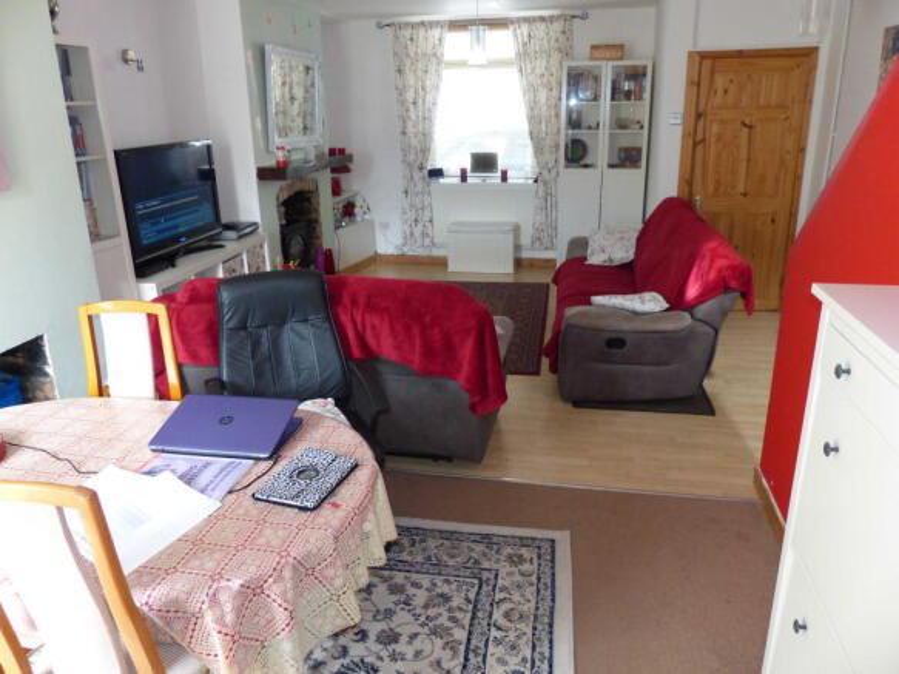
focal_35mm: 25
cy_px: 337
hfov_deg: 69.4
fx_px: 649
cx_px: 450
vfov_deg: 54.9
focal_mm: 4.5
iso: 400
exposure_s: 1/60
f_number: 2.8
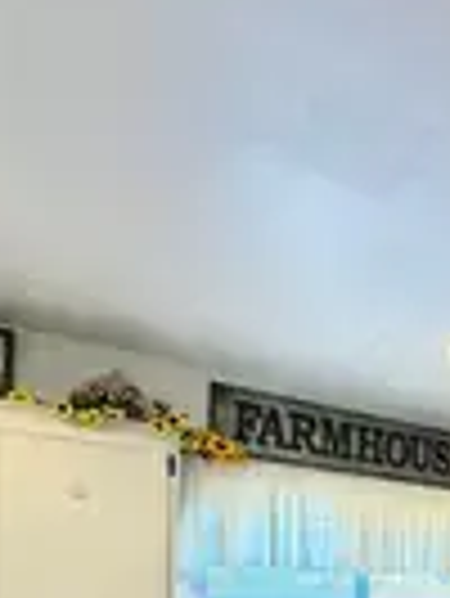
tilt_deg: -0.3
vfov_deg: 38.7
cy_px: 620
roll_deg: -1.6
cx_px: 648
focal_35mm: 42
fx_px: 727
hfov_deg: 26.5
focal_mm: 2.22
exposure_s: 1/60
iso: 200
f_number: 2.2
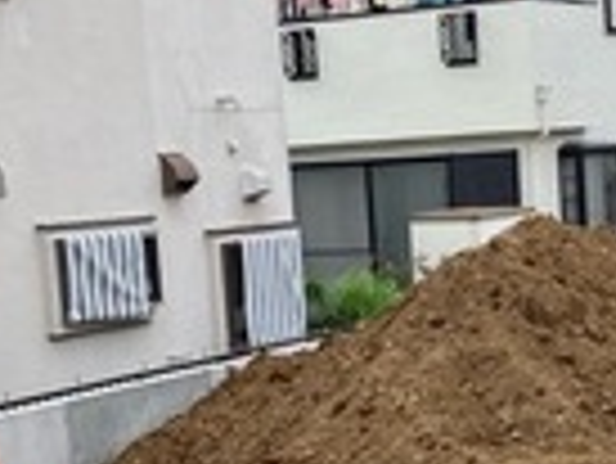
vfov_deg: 15.1
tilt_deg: -5.5
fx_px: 1745
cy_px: 338
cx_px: 427
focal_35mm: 98
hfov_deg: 19.9
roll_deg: +2.2
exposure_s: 1/656
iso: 32
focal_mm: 3.99
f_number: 1.8
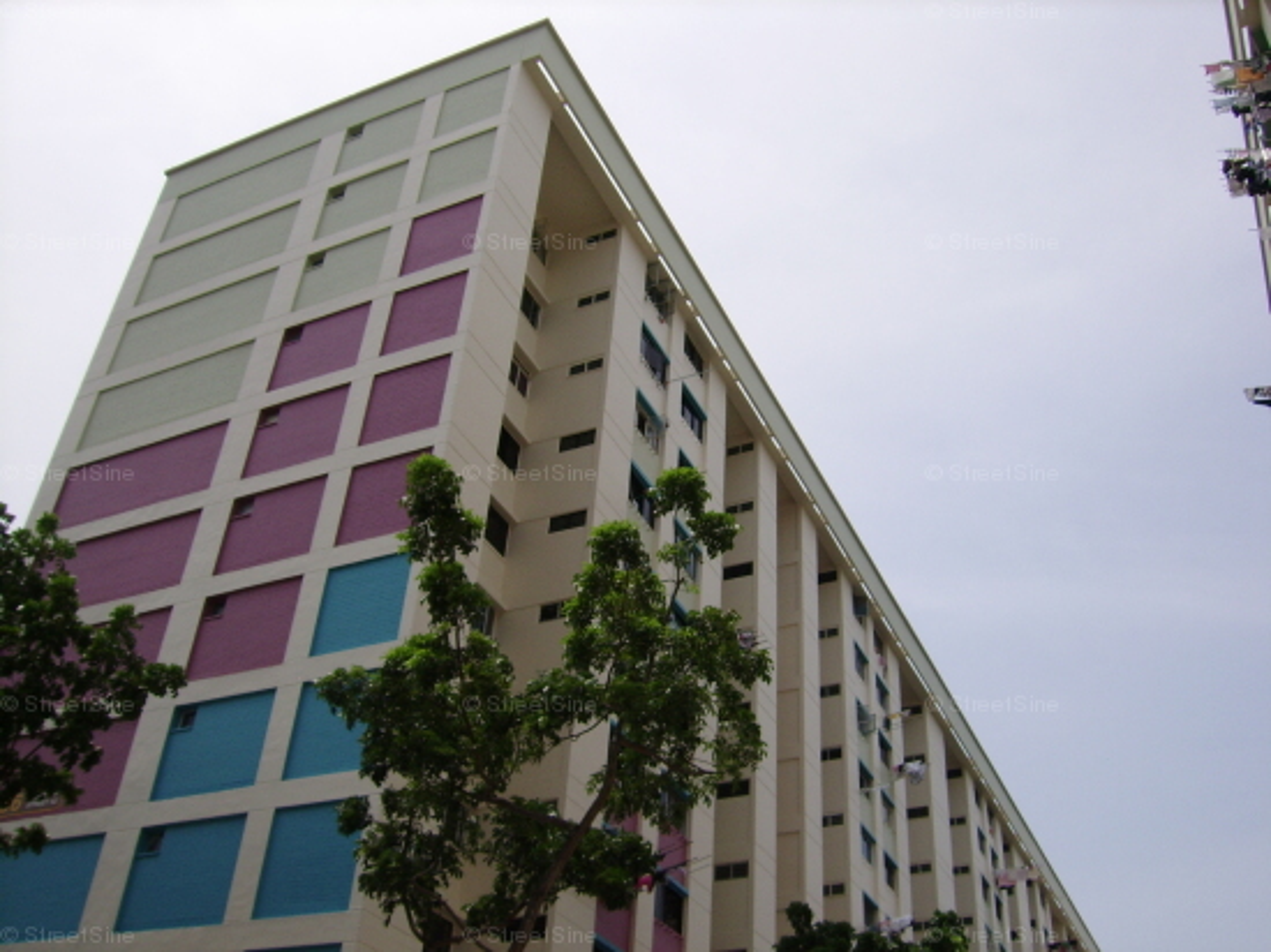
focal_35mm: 35
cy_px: 476
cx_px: 636
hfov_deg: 52.6
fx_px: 1285
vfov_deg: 40.7
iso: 50
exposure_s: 1/841
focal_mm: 5.95
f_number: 5.8
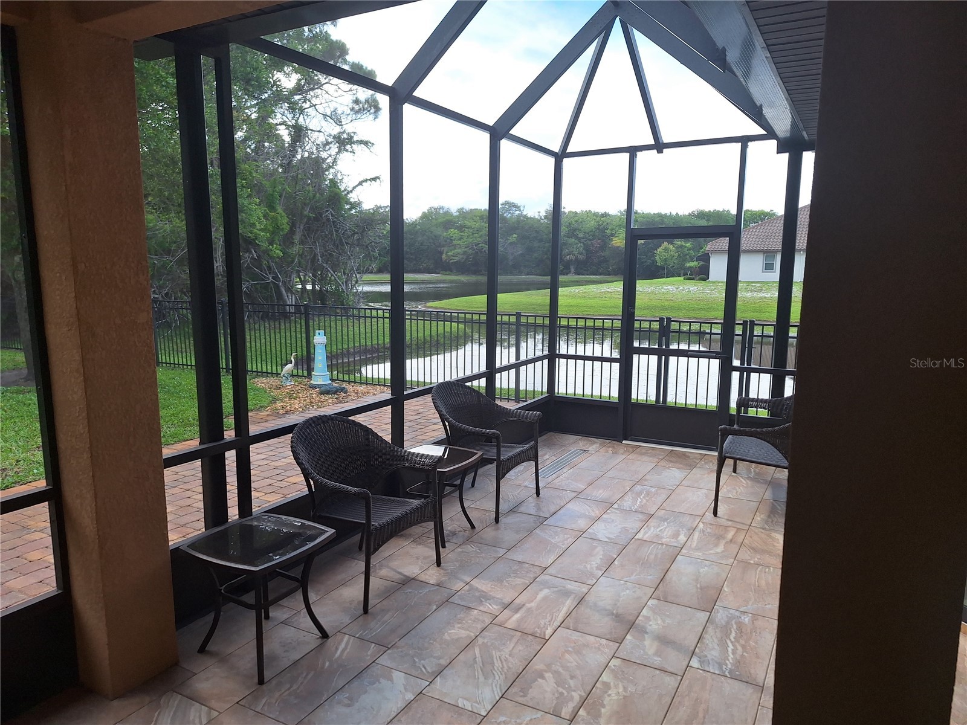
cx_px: 484
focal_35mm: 23
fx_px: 643
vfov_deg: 58.9
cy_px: 362
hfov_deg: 73.9
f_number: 1.8
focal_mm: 5.54
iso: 40
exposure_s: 1/667
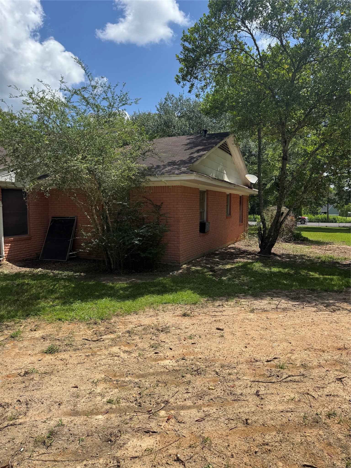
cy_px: 234
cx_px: 176
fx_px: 324
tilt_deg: -3.8
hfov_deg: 56.8
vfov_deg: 71.6
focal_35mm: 24
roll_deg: +1.1
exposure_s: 1/4049
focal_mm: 6.76
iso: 80
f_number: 1.78
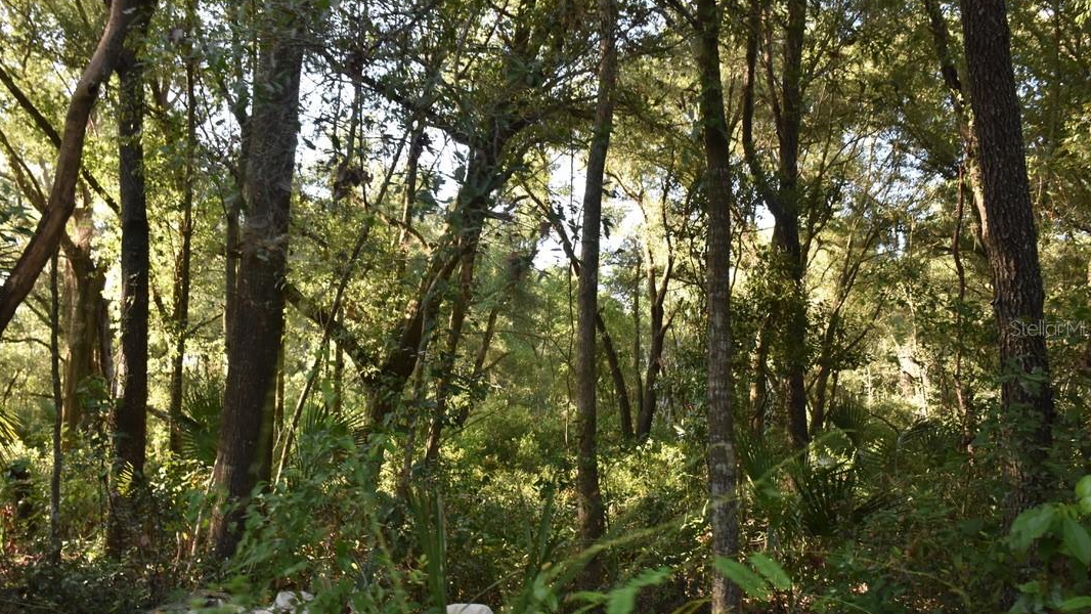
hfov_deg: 61.0
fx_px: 926
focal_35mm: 32
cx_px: 551
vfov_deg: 36.7
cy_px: 327
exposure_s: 1/125
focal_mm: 20
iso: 800
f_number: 5.6
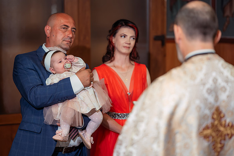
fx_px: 552
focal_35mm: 85
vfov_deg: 16.1
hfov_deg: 23.9
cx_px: 117
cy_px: 78
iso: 1600
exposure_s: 1/250
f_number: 2
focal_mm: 85
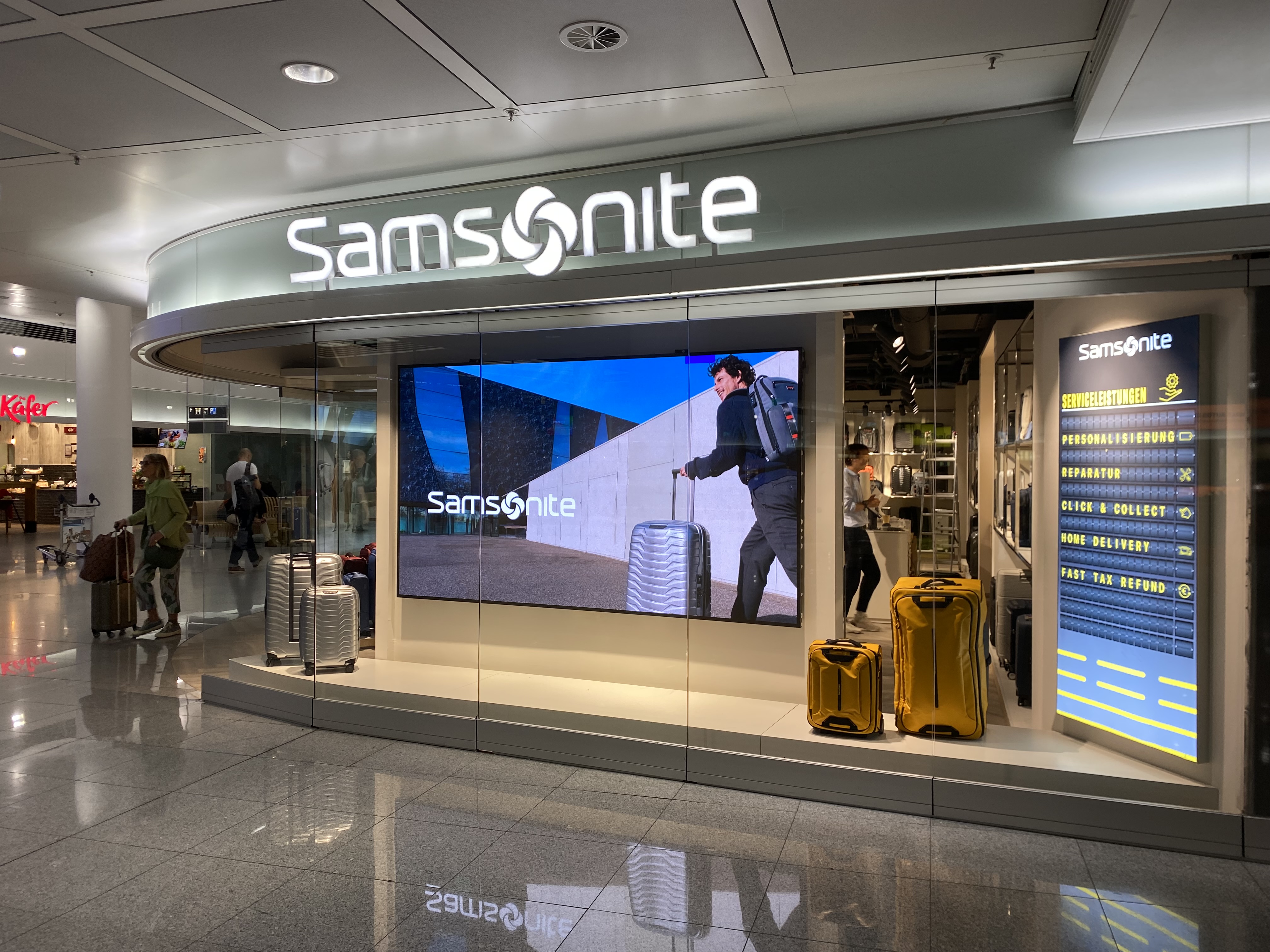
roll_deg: -0.2
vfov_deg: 53.1
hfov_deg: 67.3
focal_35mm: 26
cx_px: 635
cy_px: 476
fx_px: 954
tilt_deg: -1.6
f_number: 1.8
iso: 64
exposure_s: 1/120
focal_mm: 4.25
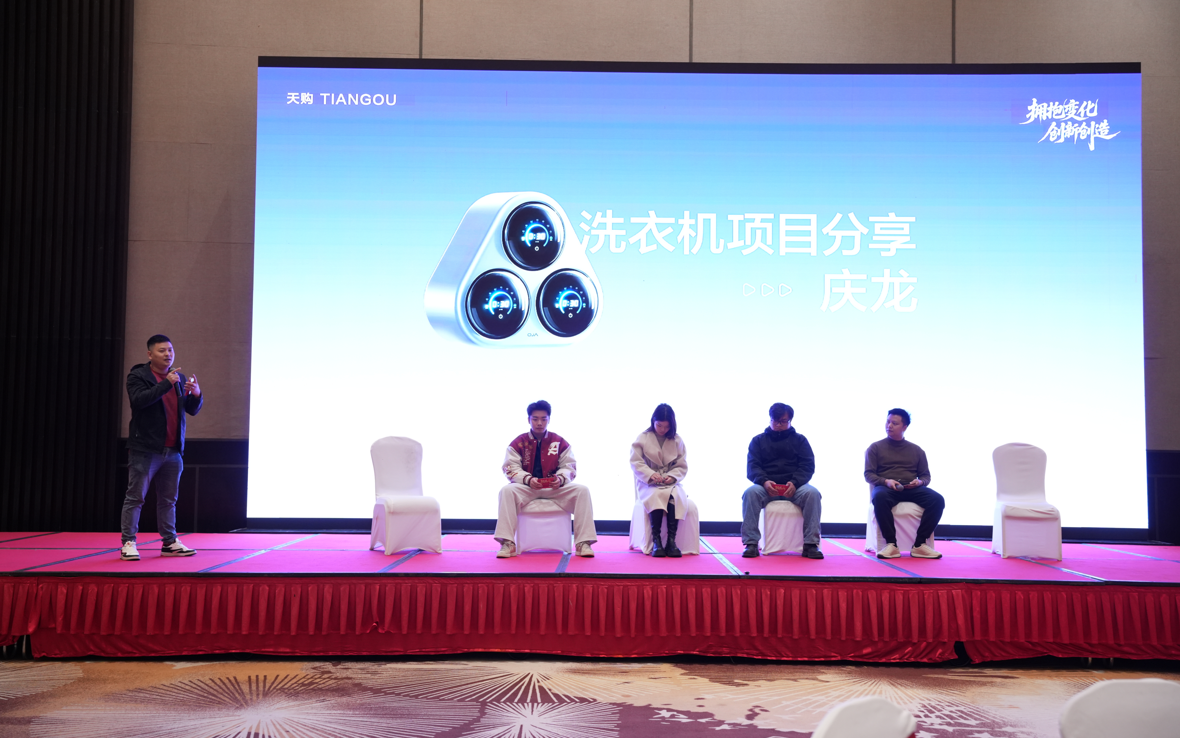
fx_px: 1284
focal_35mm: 40
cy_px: 363
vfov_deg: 32.0
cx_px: 589
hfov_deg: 49.4
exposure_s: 1/80
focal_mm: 38.9
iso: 1600
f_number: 3.5
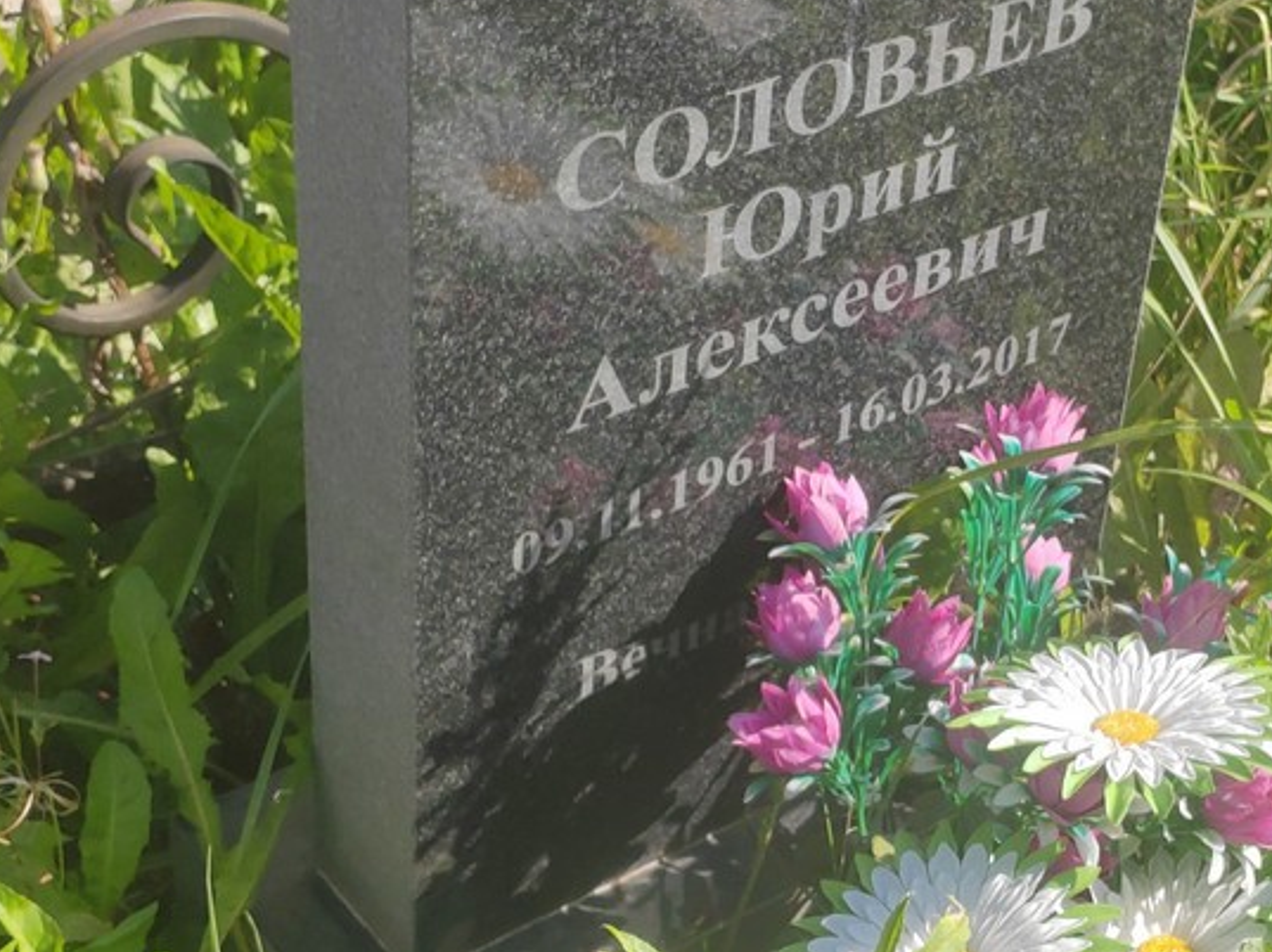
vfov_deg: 18.0
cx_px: 931
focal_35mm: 82
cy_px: 395
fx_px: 3011
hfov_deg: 23.6
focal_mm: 5.52
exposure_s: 1/830
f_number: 1.9
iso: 100
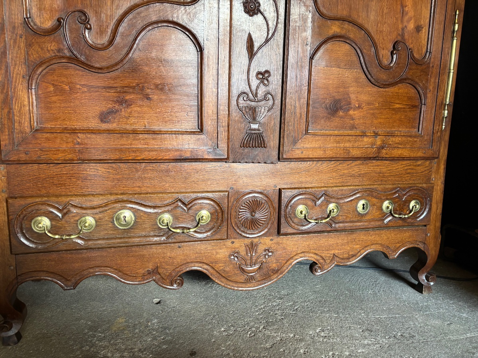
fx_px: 359
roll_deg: -2.0
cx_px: 239
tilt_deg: -8.7
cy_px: 179
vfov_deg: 53.1
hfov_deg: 67.3
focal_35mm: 26
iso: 200
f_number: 1.6
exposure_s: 1/50
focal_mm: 5.96
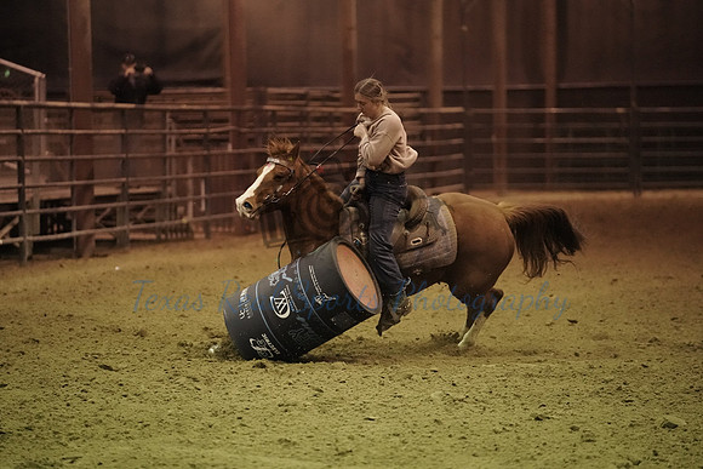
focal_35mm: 164
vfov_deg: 8.4
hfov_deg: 12.5
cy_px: 234
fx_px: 3203
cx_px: 352
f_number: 2.8
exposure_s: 1/640
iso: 20000
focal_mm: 164
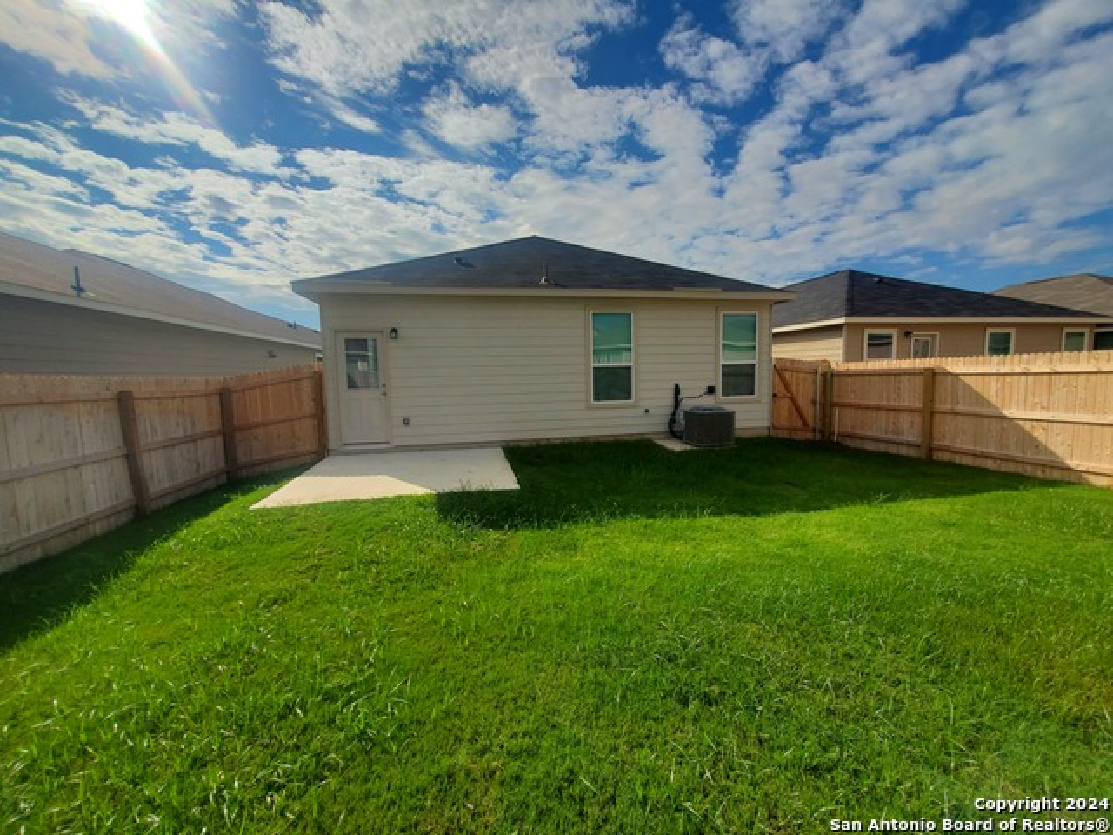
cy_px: 418
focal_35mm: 13
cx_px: 556
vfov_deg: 89.9
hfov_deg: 106.2
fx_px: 418
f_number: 2.2
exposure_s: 1/3042
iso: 50
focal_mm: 1.8
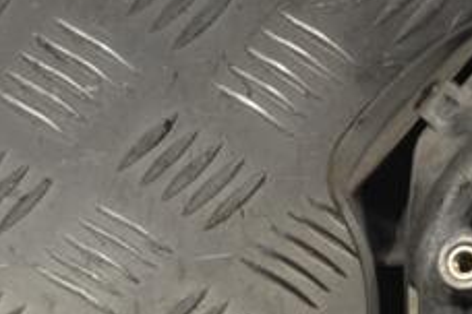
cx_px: 617
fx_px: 2849
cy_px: 380
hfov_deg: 9.3
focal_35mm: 217
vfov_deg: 6.3
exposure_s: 1/320
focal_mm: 55
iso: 3200
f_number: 10
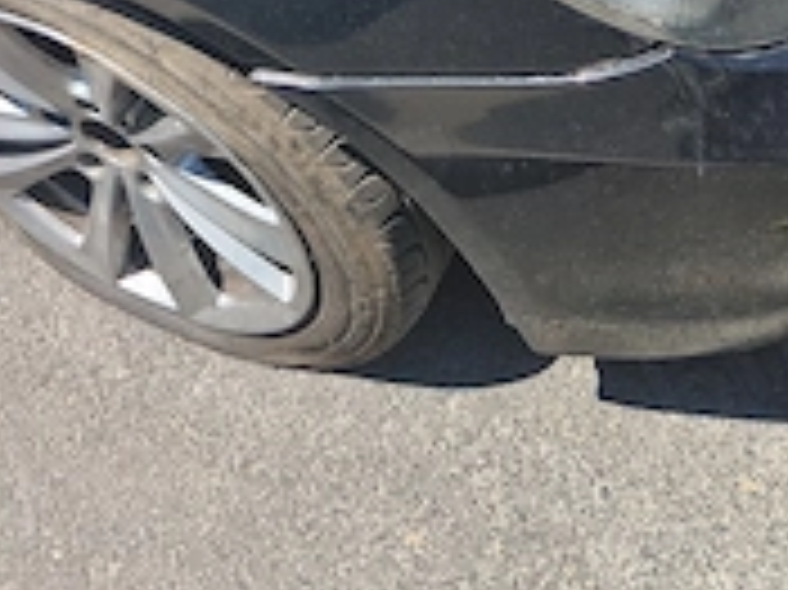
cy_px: -306
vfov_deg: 16.8
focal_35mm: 79
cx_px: -153
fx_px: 1797
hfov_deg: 22.8
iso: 50
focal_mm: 5.4
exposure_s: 1/986
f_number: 1.8
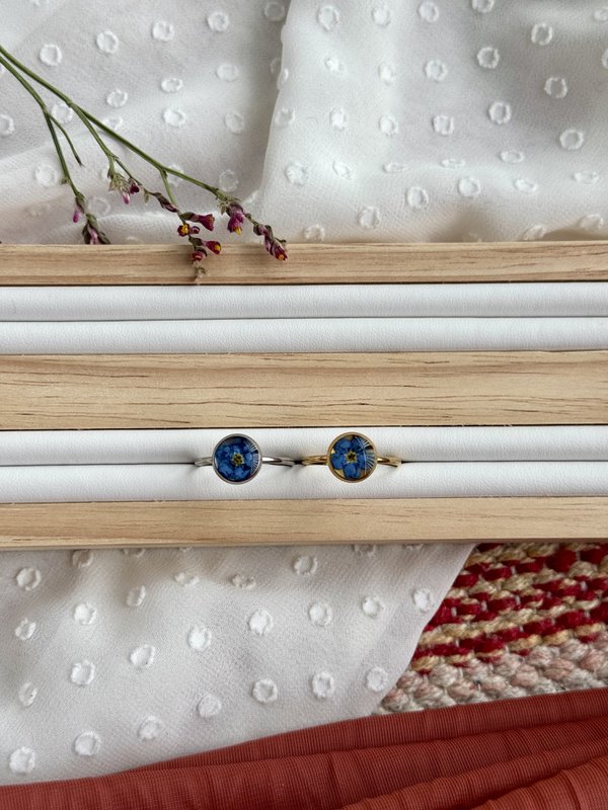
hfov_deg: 30.3
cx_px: 304
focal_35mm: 48
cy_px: 405
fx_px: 1124
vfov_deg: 39.7
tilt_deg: -79.5
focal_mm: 6.76
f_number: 1.78
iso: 64
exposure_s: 1/402
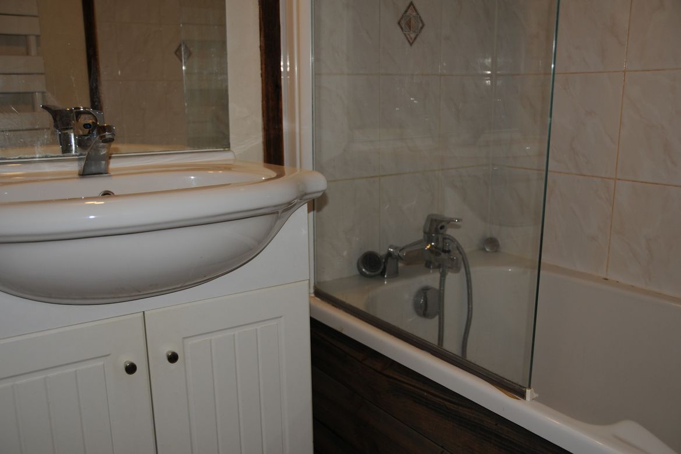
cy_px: 227
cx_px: 340
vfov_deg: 40.0
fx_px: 624
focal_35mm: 33
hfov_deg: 57.2
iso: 200
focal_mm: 22
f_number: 3.8
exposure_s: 1/60
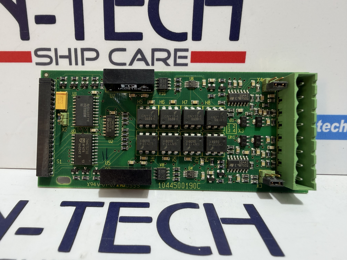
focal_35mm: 24
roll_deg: +0.4
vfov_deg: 56.8
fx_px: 241
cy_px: 130
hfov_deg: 71.6
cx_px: 174
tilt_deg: -20.8
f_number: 2.2
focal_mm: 2.22
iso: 125
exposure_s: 1/100
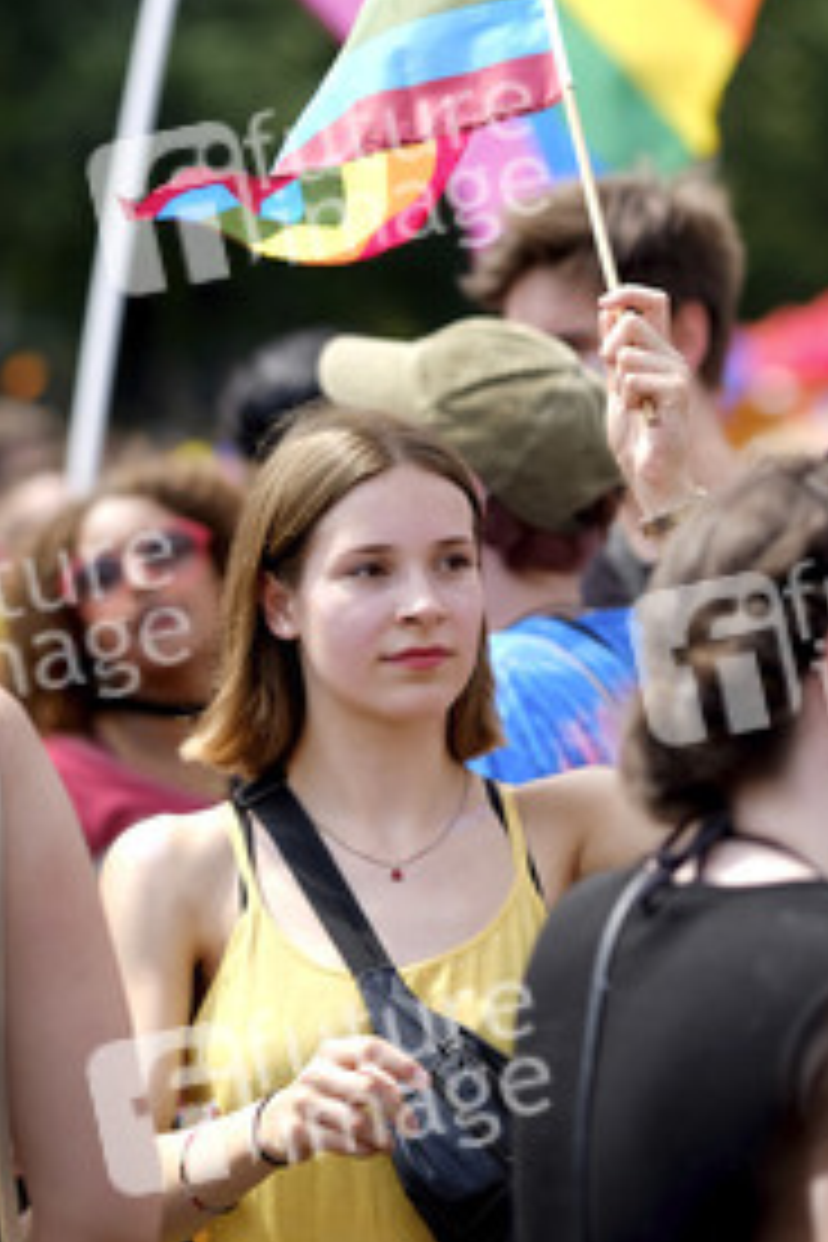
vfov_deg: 10.5
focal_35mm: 196
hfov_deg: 7.0
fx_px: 6761
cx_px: 452
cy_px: 414
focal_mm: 90
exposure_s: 1/3000
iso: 200
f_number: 2
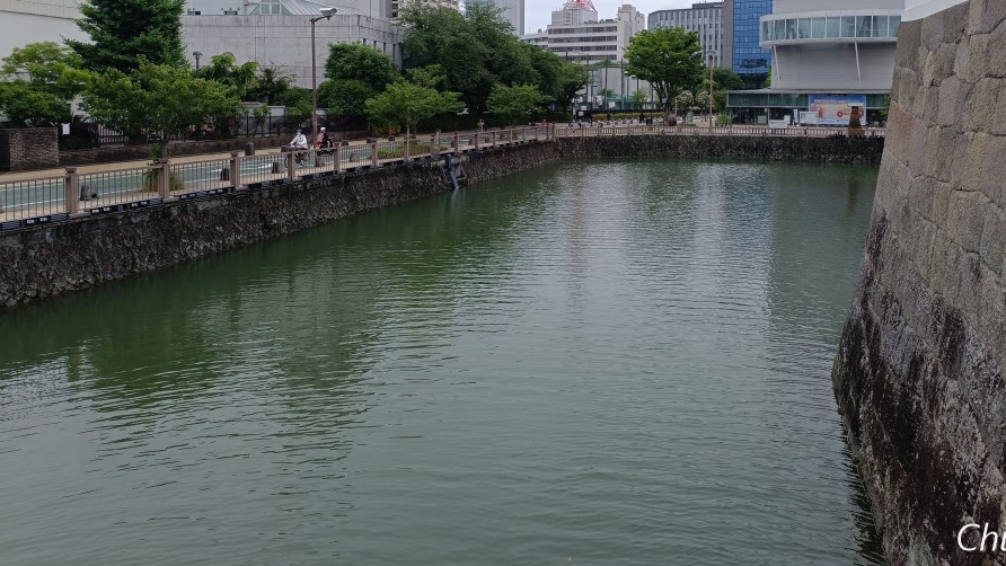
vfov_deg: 38.0
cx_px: 564
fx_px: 800
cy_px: 145
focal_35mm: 30
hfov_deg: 64.1
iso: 50
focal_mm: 6.14
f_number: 1.65
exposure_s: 1/301
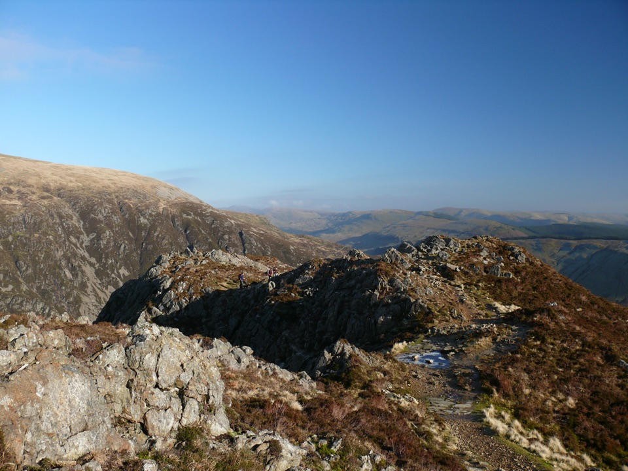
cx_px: 314
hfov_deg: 52.6
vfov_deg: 40.7
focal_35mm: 35
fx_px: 635
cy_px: 236
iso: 100
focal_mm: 7.4
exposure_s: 1/160
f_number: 4
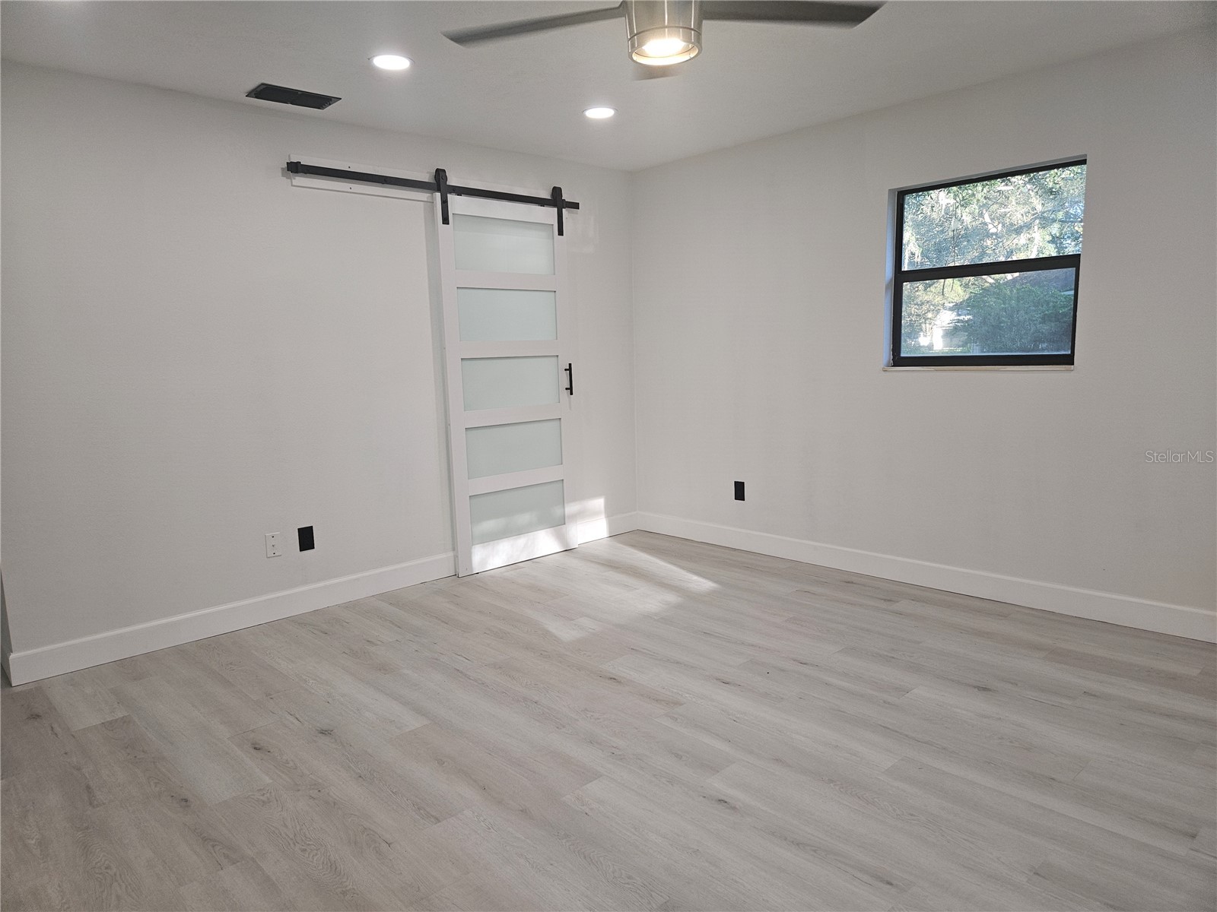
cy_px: 456
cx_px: 608
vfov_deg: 58.9
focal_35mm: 23
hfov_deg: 73.9
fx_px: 809
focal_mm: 5.4
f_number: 1.8
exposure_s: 1/120
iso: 100
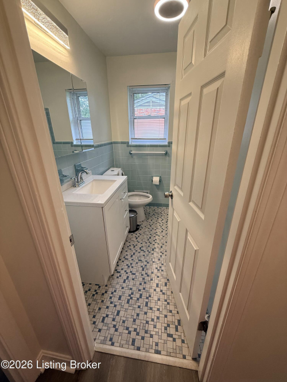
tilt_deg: -20.2
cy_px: 191
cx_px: 144
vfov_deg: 102.1
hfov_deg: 85.7
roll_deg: +0.0
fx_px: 155
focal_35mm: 14
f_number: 2.2
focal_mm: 2.22
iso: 125
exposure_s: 1/120
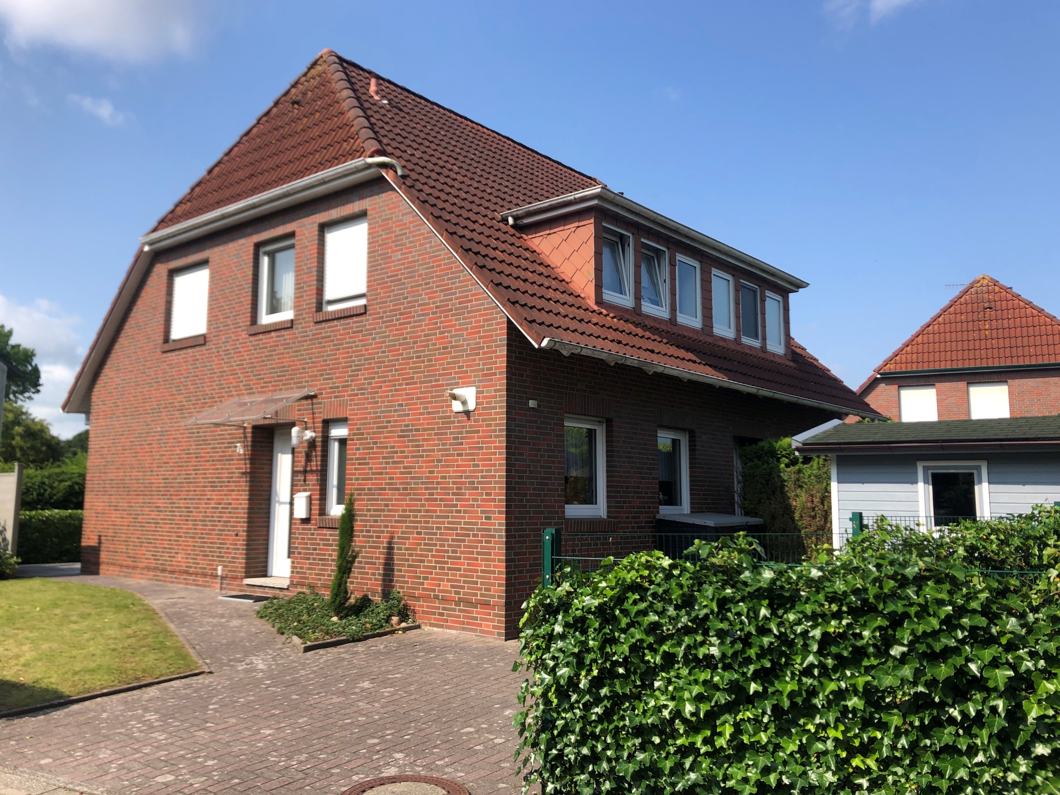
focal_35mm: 29
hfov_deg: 61.6
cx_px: 512
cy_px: 387
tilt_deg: +7.7
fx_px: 888
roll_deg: -0.5
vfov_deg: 48.2
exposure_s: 1/1473
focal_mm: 3.99
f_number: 1.8
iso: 20
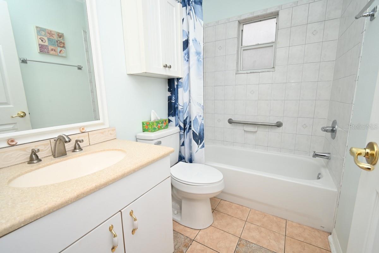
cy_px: 126
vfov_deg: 77.3
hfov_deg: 100.4
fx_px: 158
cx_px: 190
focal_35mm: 15
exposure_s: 1/200
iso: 100
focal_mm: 10
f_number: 4.5
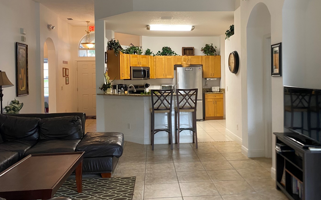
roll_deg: +0.6
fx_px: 280
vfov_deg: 39.3
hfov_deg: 59.5
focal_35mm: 32
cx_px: 178
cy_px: 82
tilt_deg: -0.6
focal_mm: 4.25
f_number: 1.8
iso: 200
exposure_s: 1/60
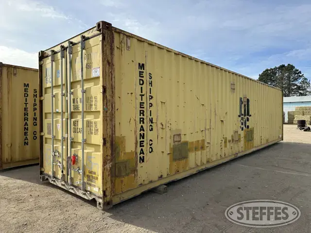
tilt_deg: +4.0
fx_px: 216
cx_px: 156
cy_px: 116
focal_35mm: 24
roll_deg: +0.3
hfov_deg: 71.6
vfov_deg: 56.8
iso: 80
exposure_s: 1/3155
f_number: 1.78
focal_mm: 6.86
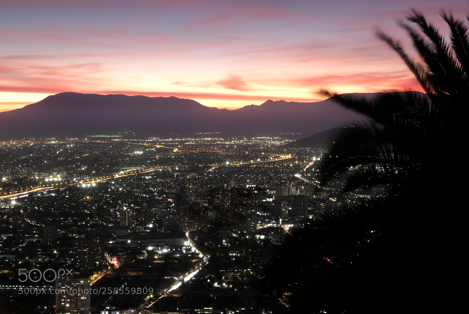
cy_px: 157
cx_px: 234
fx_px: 821
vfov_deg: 21.6
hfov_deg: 31.9
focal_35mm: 63
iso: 200
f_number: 20
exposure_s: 25
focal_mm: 41.8
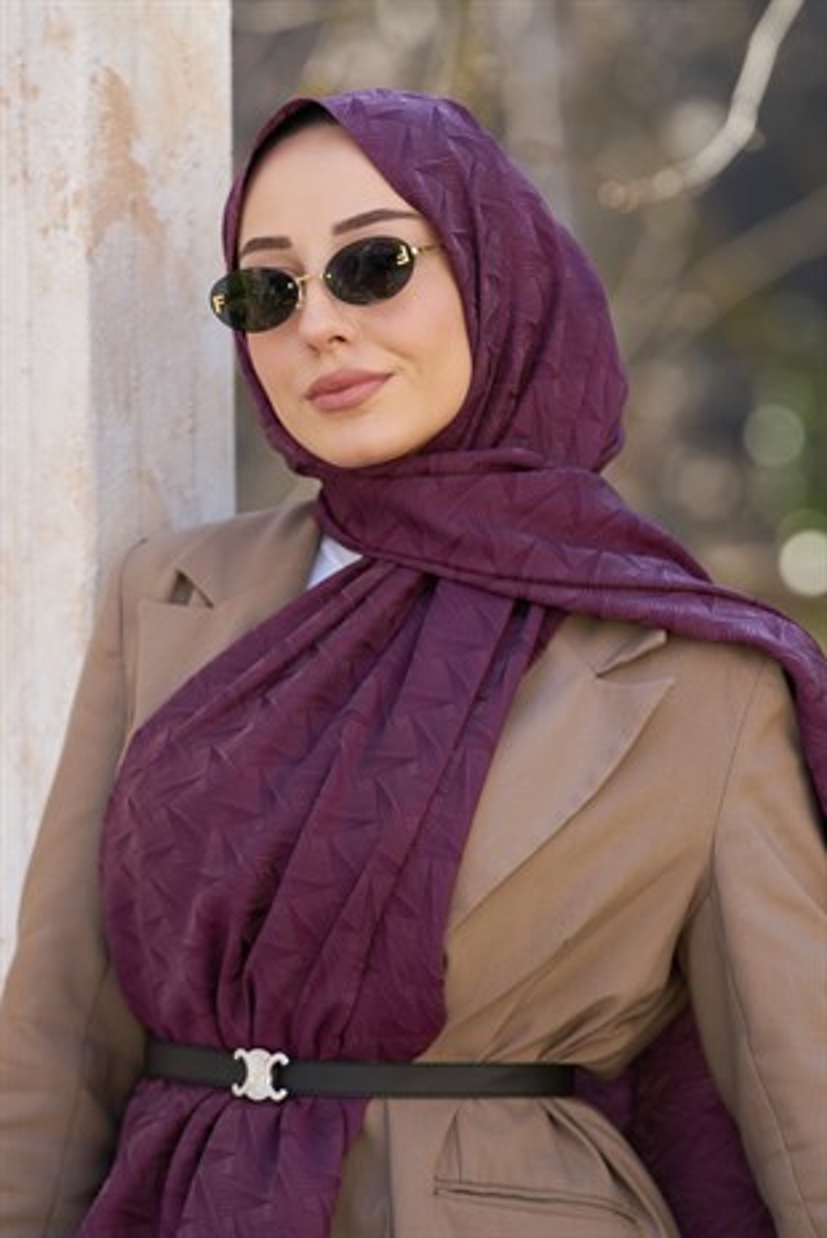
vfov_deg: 12.1
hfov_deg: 8.1
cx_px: 414
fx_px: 5849
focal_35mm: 170
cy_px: 619
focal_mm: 170
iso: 200
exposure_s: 1/250
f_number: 4.5
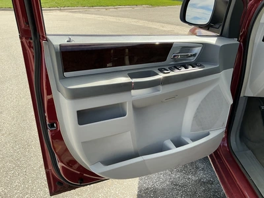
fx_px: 214
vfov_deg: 49.7
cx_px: 132
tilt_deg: -27.2
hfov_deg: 63.4
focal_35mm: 28
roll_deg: -1.6
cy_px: 99
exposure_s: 1/504
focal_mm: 3
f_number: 1.8
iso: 25
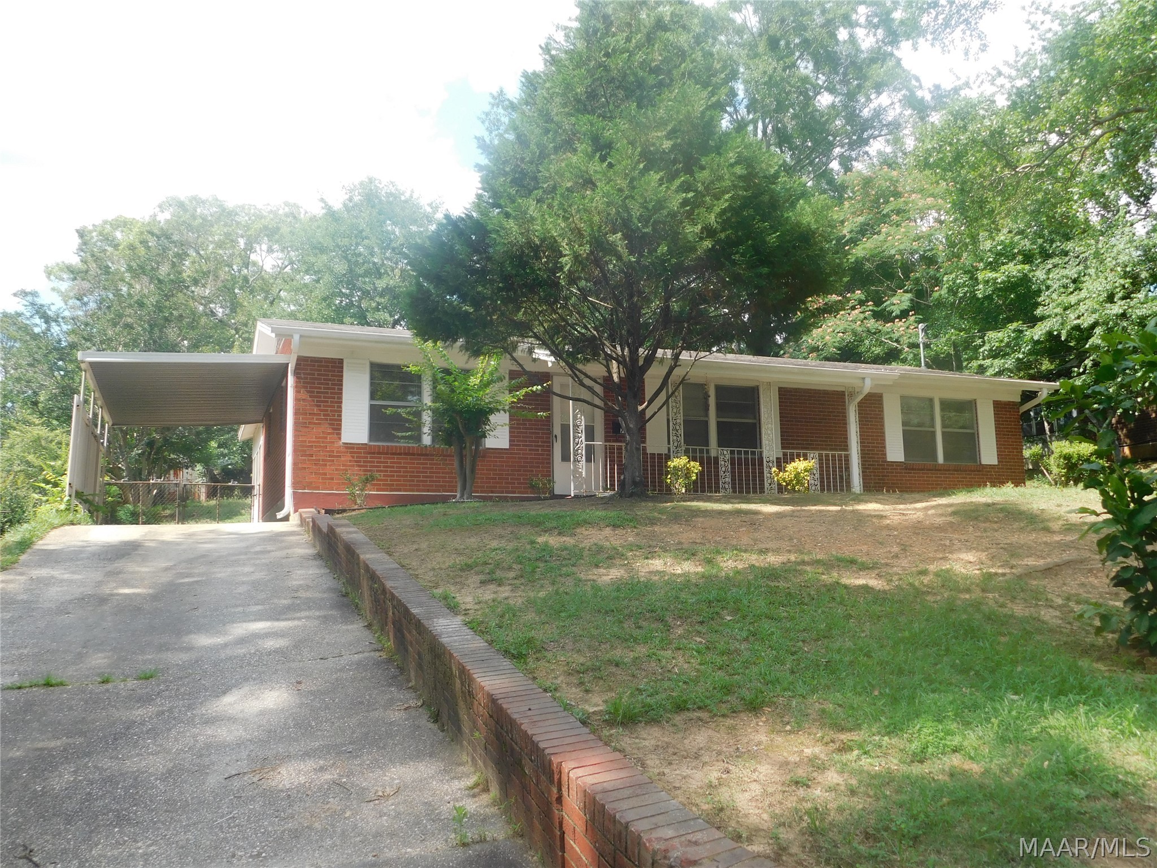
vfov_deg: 46.8
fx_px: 1003
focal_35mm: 30
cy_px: 434
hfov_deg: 60.0
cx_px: 578
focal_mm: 5.3
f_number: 3.2
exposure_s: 1/500
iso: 125
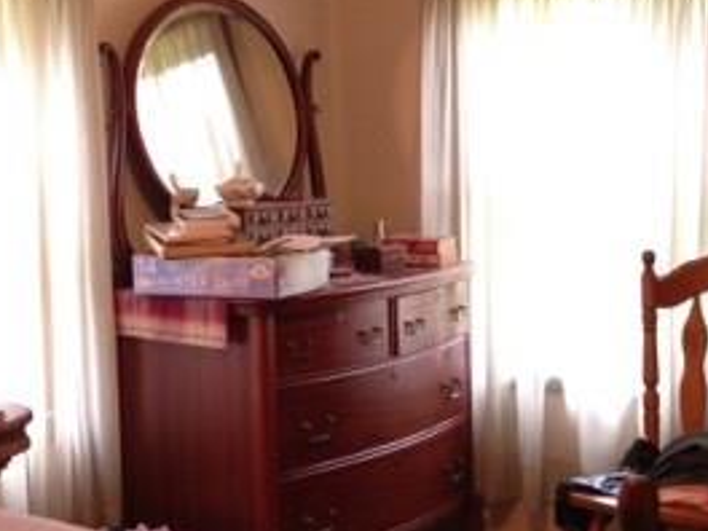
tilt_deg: -2.4
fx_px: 1636
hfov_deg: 24.3
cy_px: 239
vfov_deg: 18.4
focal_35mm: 80
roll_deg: +2.4
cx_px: 266
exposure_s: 1/20
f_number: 2.4
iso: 125
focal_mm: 4.12
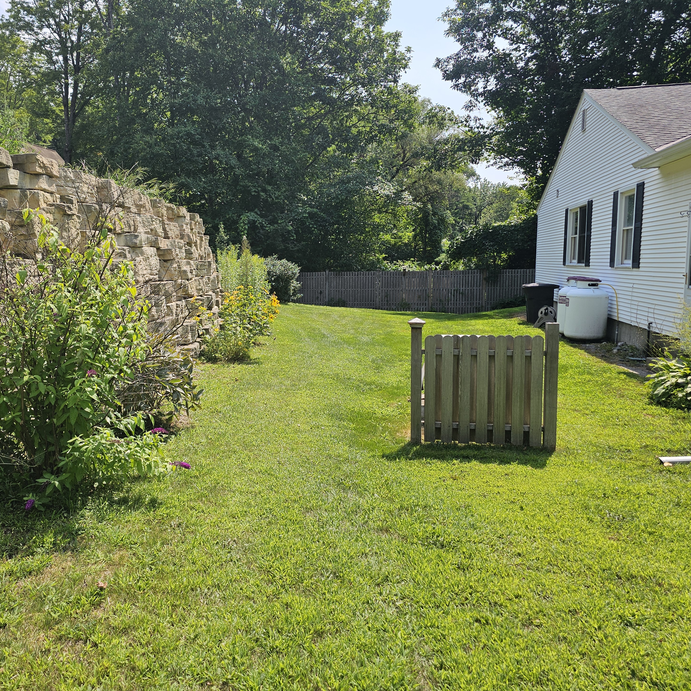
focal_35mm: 28
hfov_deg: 56.3
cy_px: 338
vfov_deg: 57.3
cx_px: 244
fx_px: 632
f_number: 1.7
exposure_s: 1/548
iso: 10
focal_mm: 6.3
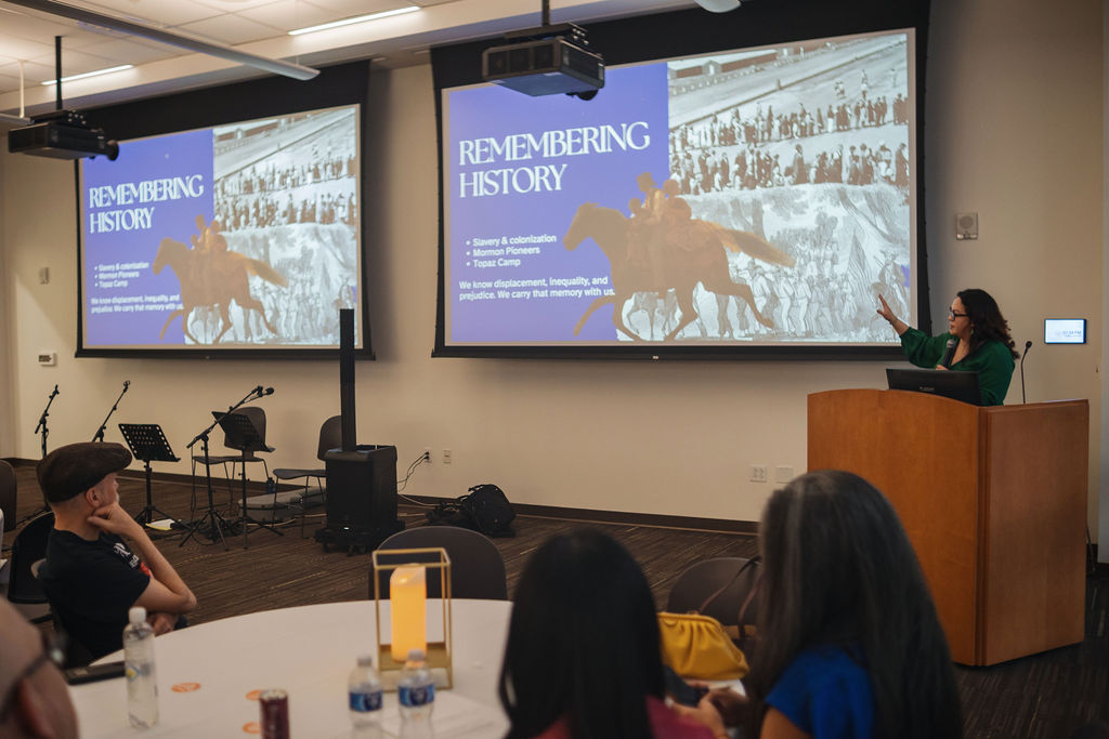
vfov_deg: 38.9
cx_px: 554
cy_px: 370
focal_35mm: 34
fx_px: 1047
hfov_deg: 55.8
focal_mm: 23
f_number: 1.8
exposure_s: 1/200
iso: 640
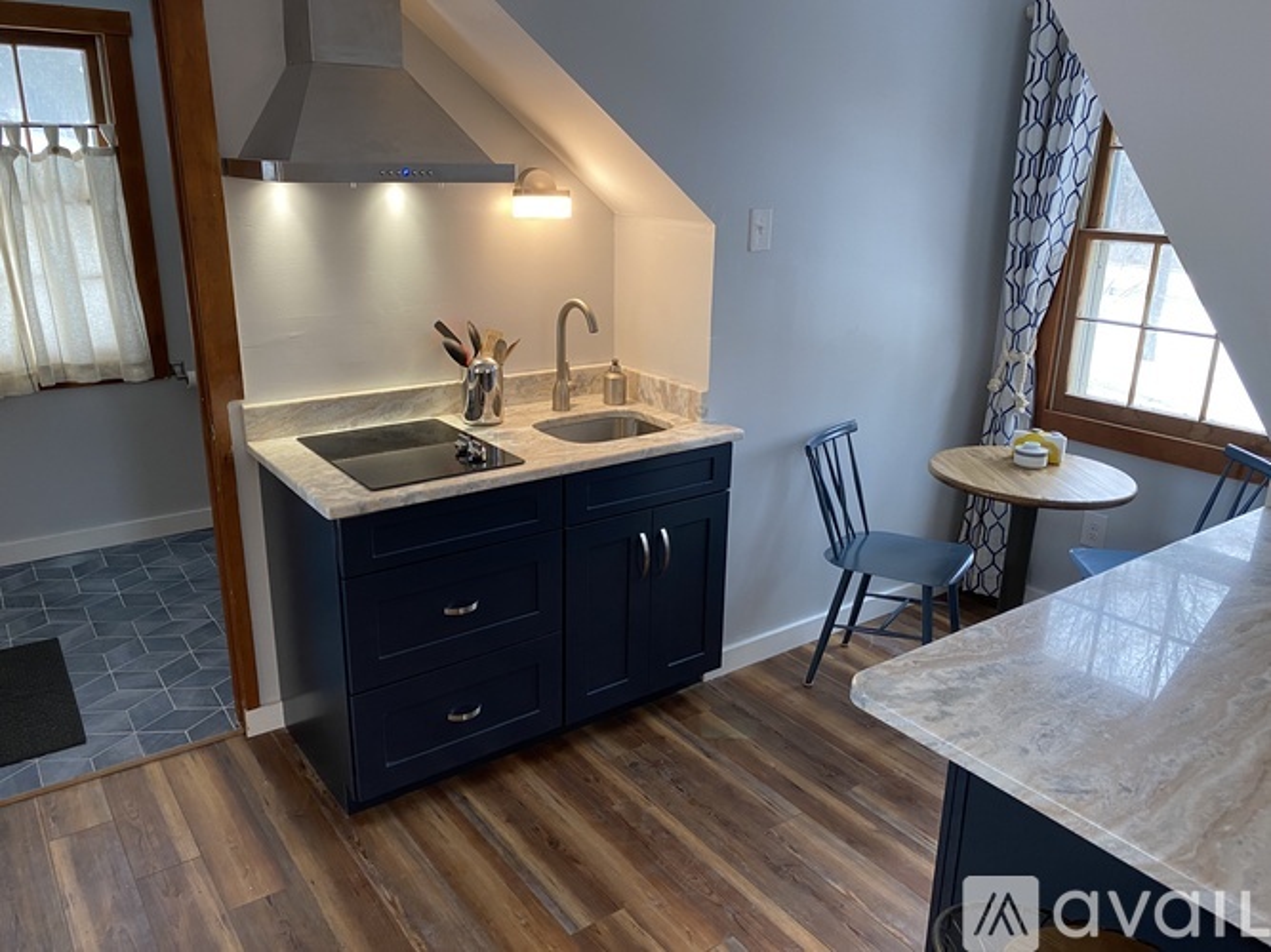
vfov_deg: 53.0
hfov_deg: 67.3
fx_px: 954
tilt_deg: -18.1
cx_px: 636
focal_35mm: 26
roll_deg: -1.0
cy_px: 476
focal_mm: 4.25
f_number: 1.8
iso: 125
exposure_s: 1/60
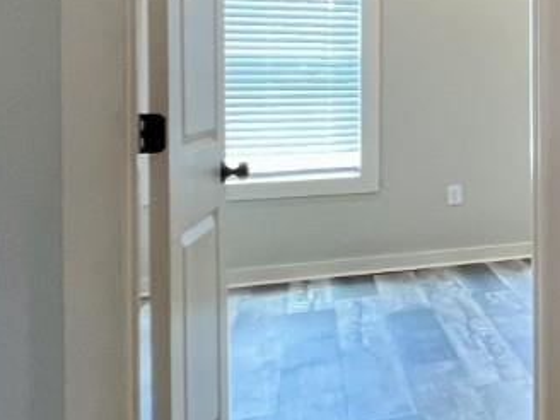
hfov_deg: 19.7
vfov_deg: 25.3
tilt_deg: -0.5
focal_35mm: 57
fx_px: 922
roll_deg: -0.3
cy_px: 90
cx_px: 1100
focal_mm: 1.57
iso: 160
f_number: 1.8
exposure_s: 1/60
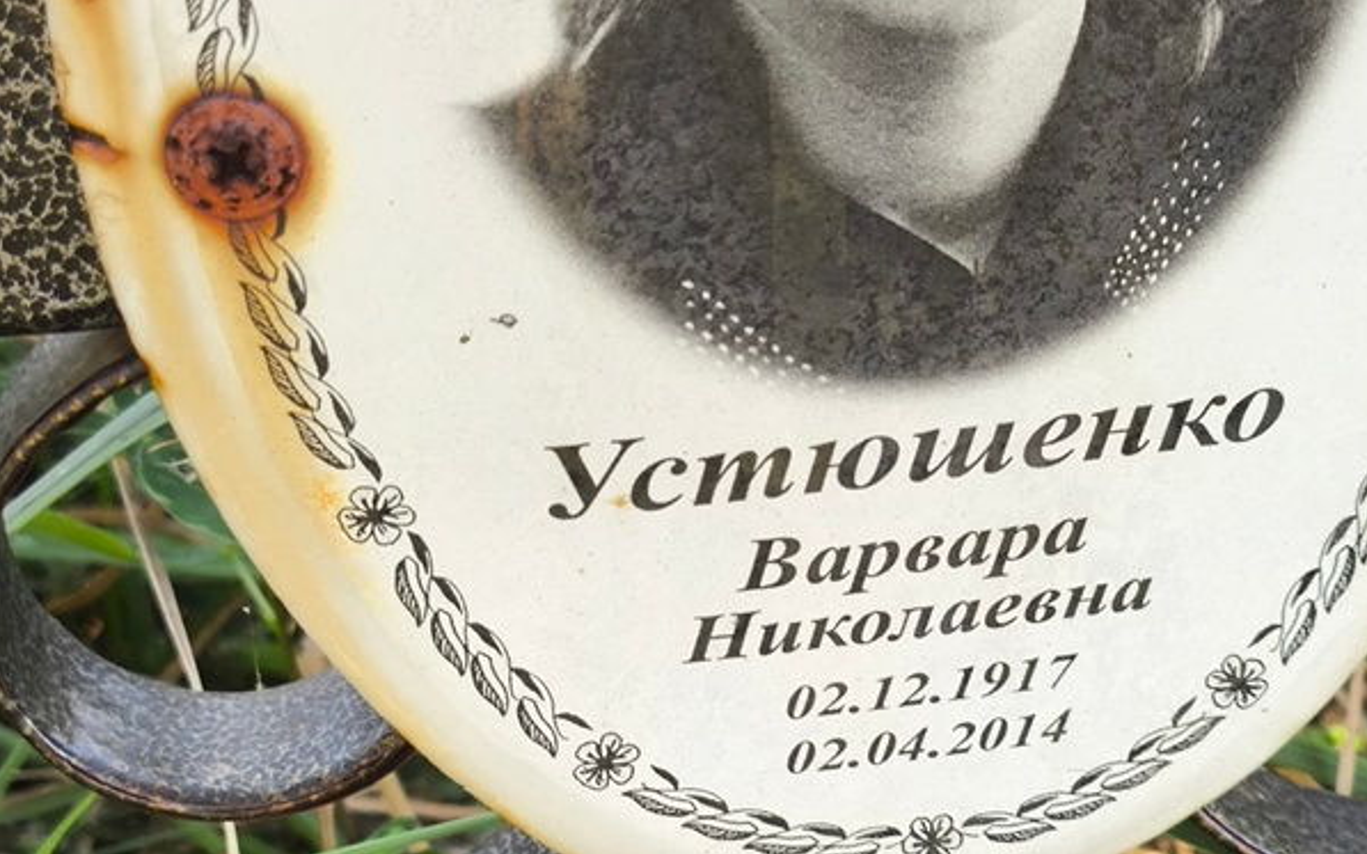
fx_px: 2645
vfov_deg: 18.3
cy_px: 609
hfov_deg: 28.9
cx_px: 839
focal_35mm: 71
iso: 64
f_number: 1.7
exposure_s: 1/120
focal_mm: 4.71
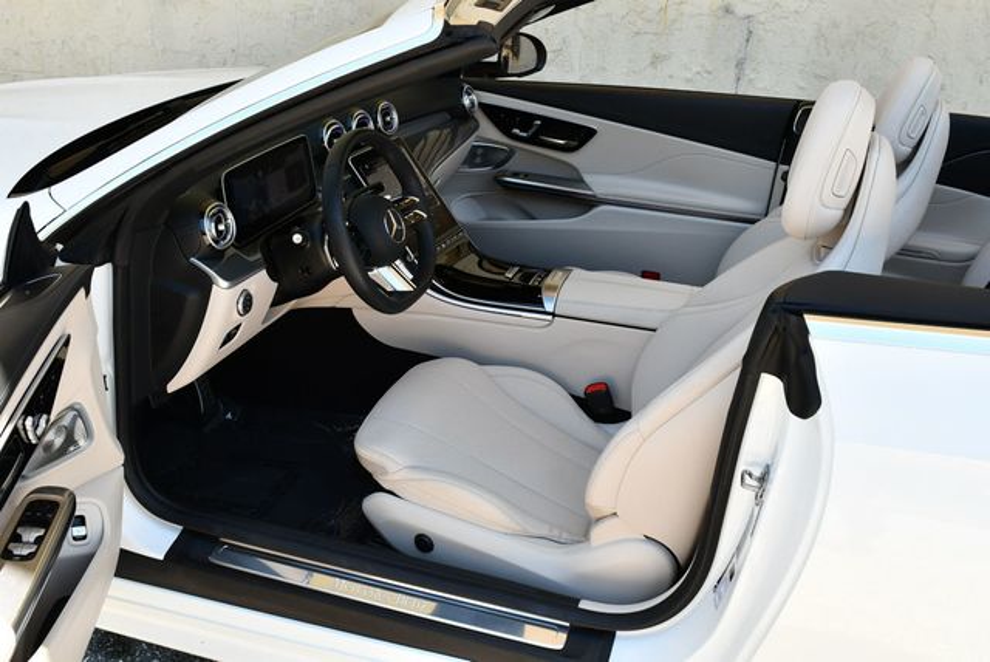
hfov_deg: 53.1
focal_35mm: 36
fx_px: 991
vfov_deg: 36.9
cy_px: 331
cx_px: 495
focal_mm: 18
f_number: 5.6
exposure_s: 1/250
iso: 250
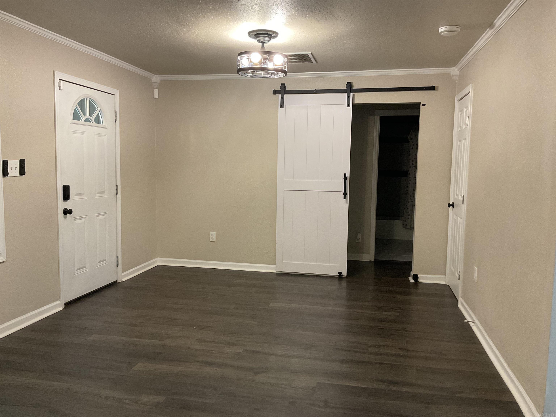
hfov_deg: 61.7
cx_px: 278
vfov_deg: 48.2
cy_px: 208
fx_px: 466
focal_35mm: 29
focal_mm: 3
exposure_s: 1/50
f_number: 1.8
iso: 160
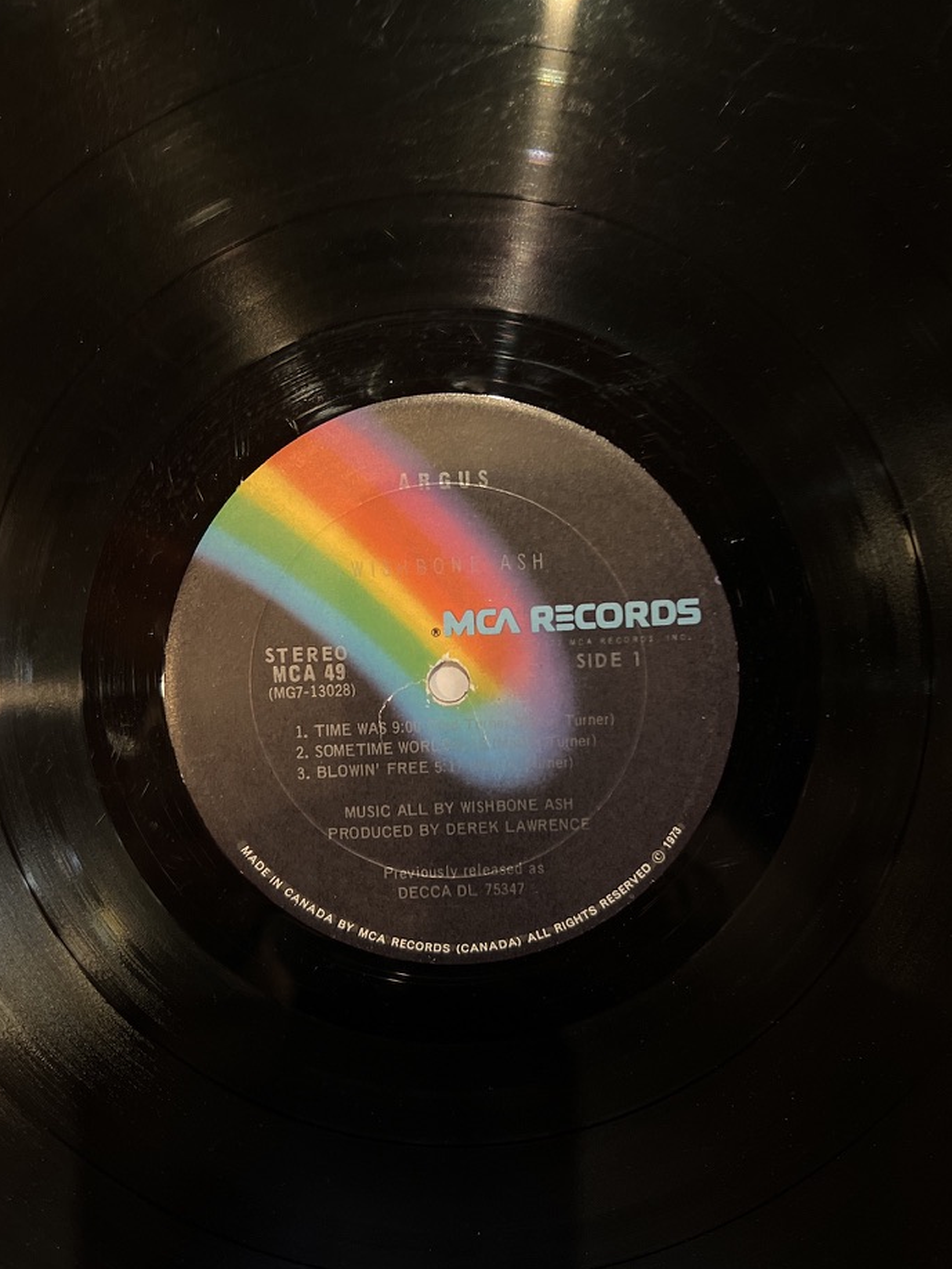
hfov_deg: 48.2
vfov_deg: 61.6
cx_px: 493
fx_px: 1063
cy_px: 610
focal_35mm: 29
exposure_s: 1/30
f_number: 1.5
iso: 640
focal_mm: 5.7
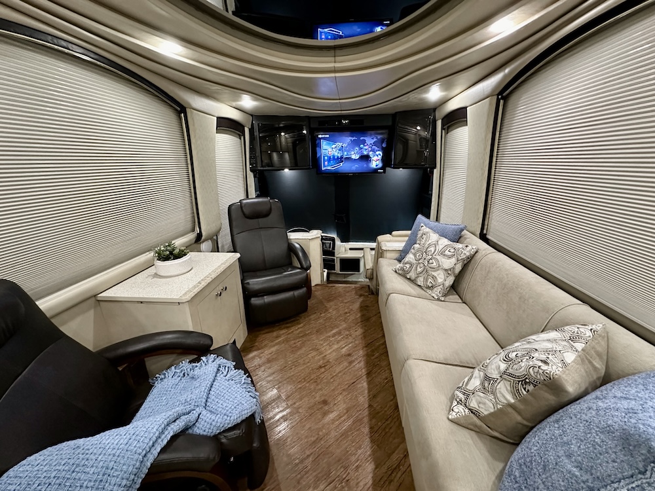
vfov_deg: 85.7
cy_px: 246
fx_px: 265
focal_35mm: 14
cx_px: 328
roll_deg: +0.9
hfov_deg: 102.1
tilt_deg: -18.4
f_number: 2.2
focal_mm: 2.22
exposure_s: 1/40
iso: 800
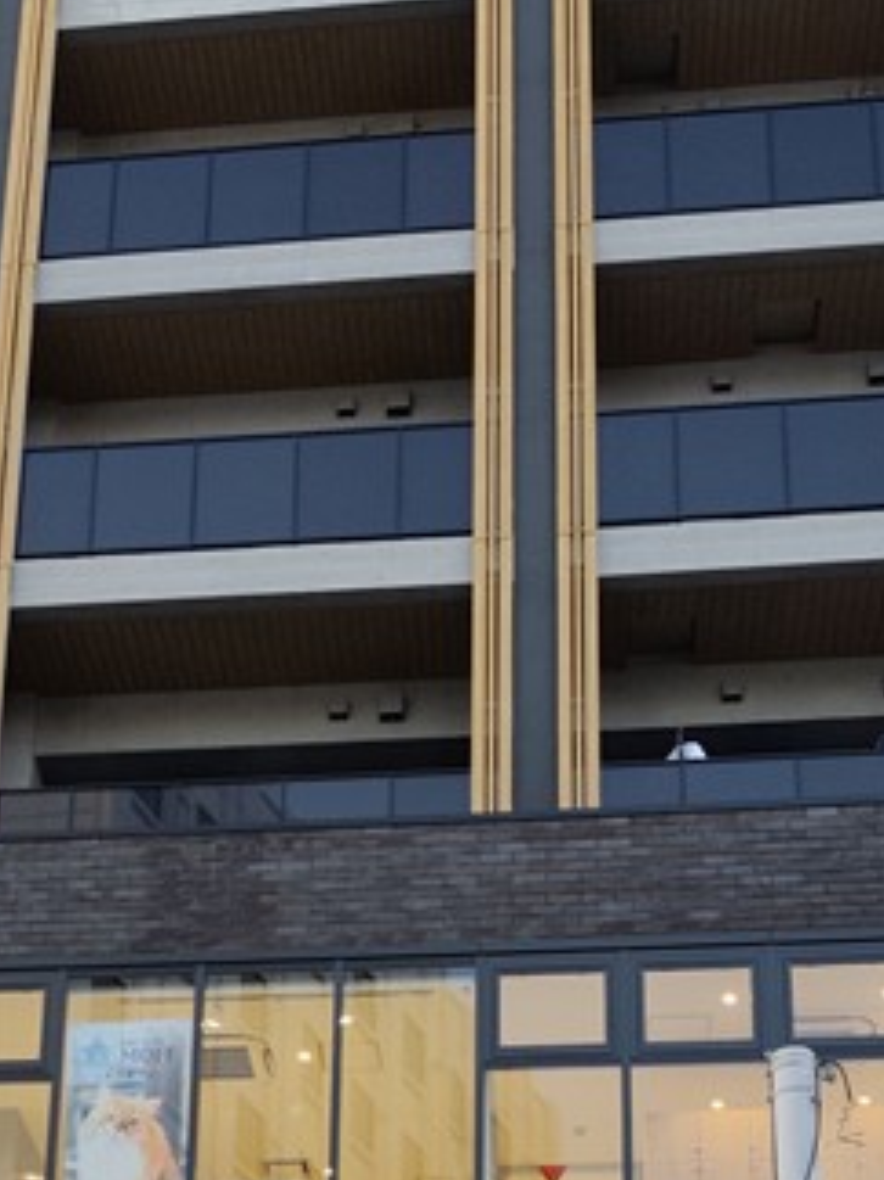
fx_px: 2487
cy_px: 1399
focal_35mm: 73
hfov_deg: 20.0
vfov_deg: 24.3
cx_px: 194
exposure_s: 1/100
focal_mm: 6.07
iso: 80
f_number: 1.7
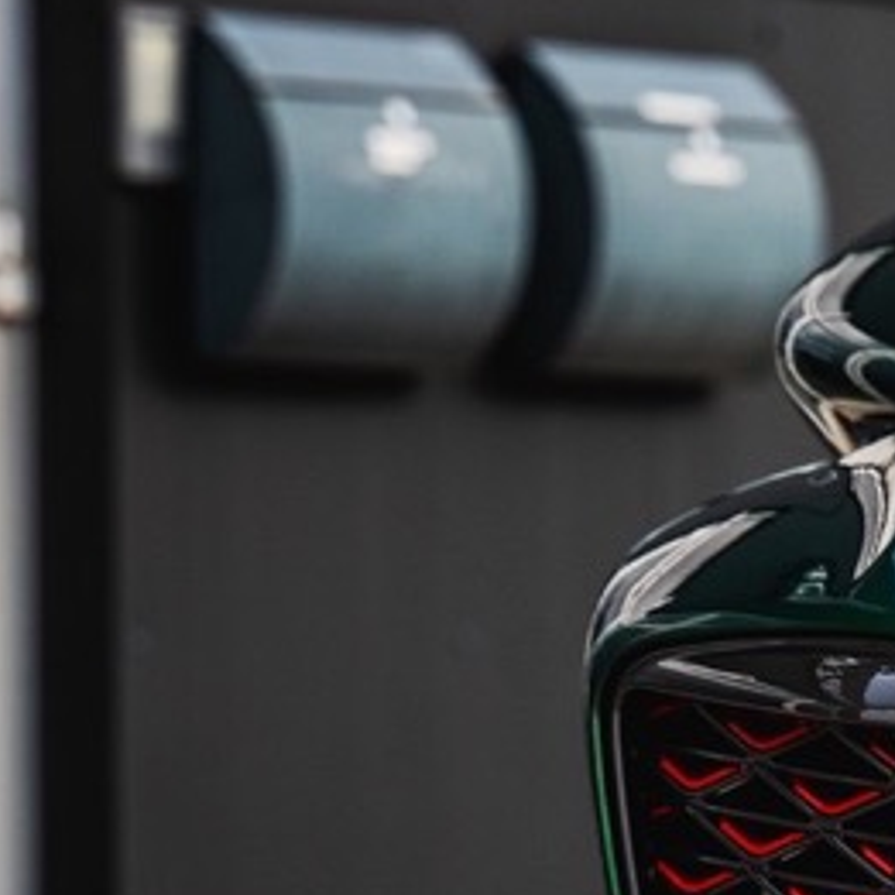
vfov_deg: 7.9
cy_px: 597
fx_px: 6465
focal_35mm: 221
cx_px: 1625
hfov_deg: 7.7
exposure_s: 1/640
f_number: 5.6
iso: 320
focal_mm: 53
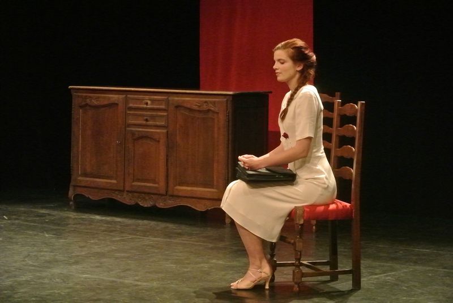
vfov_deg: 13.7
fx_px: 1259
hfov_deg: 20.4
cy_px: 152
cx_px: 226
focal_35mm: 100
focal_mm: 37.3
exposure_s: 1/100
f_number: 5.6
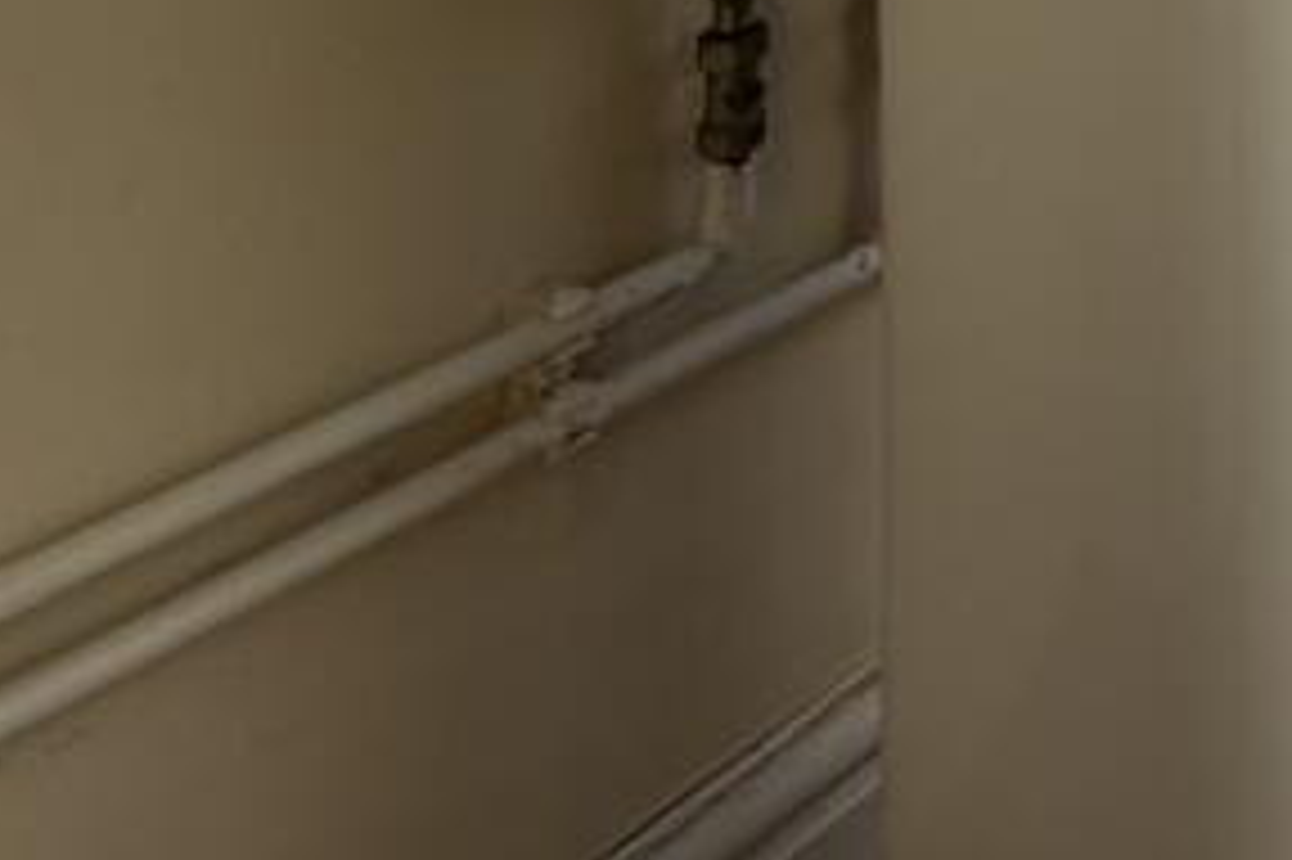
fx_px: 1865
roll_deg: -0.8
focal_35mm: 52
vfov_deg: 18.5
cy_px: -792
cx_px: 2053
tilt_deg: +1.0
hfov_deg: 25.6
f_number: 2.2
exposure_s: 1/224
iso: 64
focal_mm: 2.22
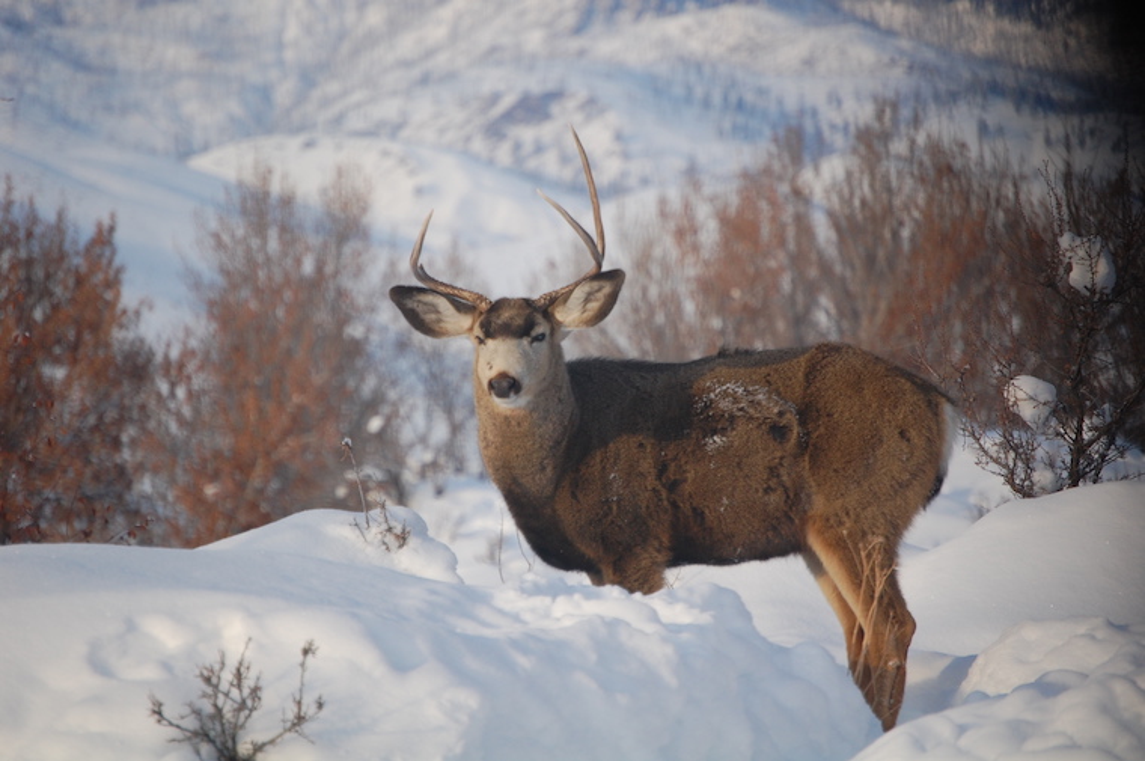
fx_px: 9531
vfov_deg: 4.6
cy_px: 380
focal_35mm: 300
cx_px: 572
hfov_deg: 6.9
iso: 400
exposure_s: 1/640
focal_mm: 200
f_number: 5.6
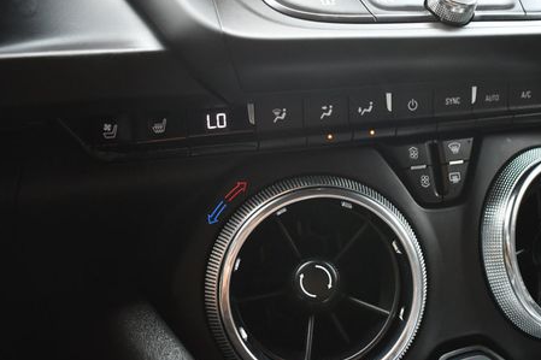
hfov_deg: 41.2
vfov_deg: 28.6
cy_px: 153
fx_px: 706
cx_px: 378
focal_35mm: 47
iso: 1000
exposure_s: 1/125
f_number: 3.8
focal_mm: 22
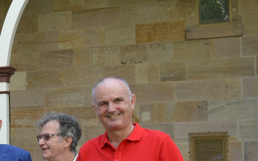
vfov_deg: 12.1
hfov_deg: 16.9
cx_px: -175
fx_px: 745
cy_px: 187
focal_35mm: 106
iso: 140
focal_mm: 20
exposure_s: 1/125
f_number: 5.6
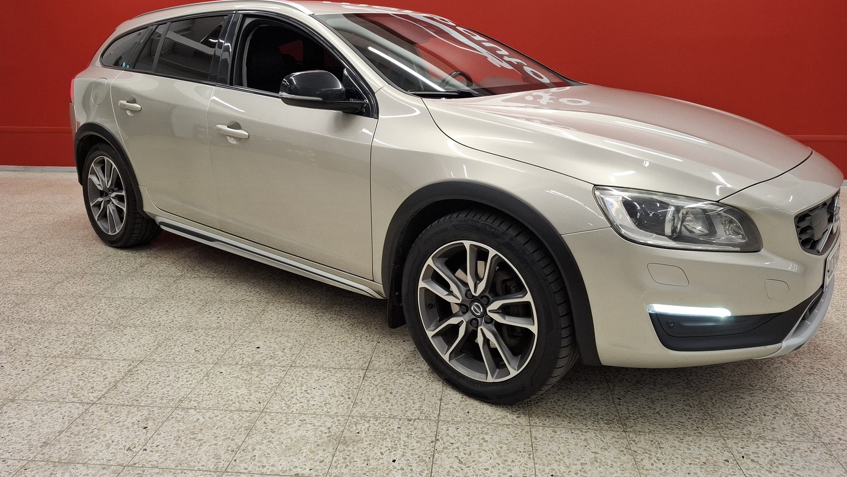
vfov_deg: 43.9
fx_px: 584
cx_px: 436
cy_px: 165
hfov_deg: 71.9
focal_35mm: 26
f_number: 1.8
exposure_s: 1/100
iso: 125
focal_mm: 5.54
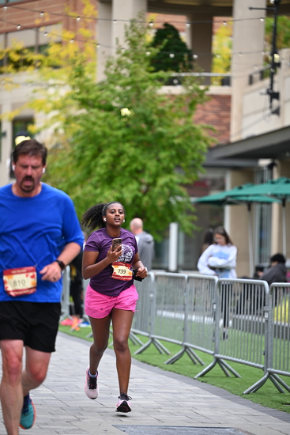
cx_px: 145
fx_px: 1932
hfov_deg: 8.6
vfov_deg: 12.8
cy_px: 218
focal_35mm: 160
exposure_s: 1/2000
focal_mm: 160
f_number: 2.8
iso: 640
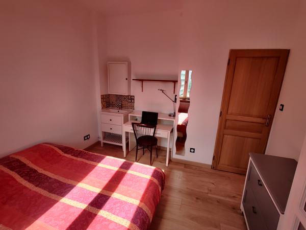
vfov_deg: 89.9
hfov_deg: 106.2
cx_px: 153
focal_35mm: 13
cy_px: 115
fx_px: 115
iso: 100
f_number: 2.2
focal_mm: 2.25
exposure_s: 1/121
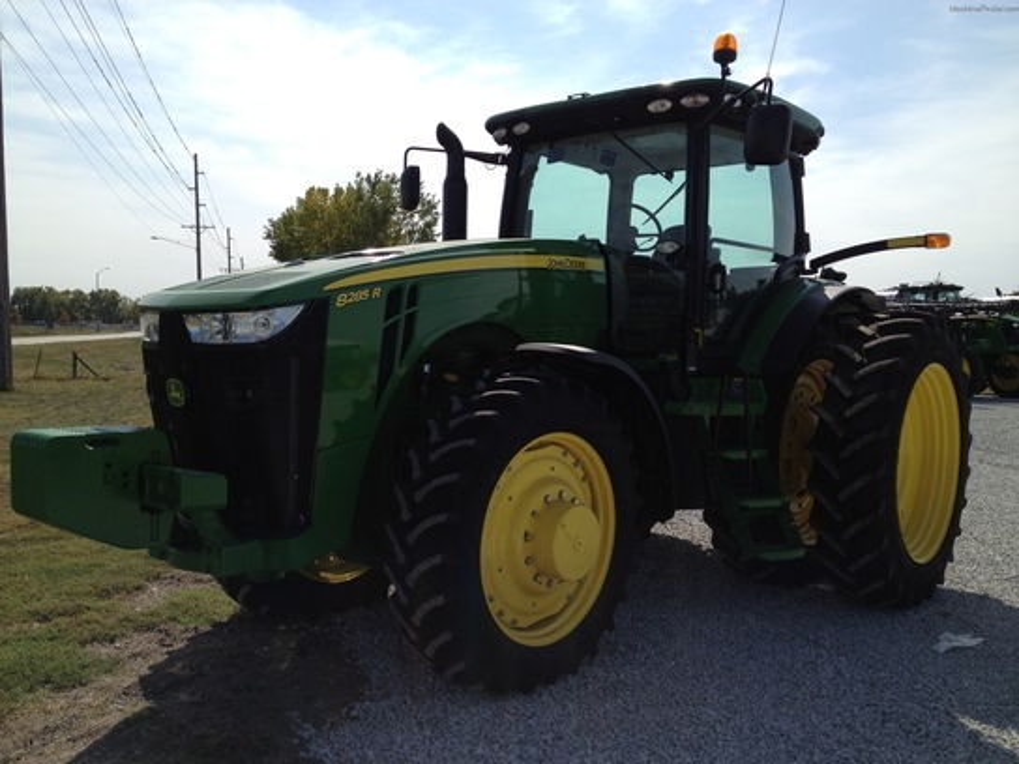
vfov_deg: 40.7
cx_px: 510
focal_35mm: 35
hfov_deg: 52.6
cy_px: 382
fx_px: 1030
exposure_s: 1/2513
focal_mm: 4.28
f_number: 2.4
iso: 64
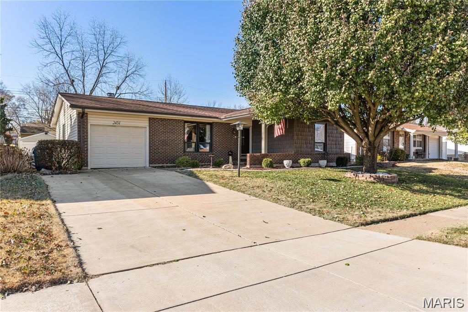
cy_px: 156
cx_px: 234
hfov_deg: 73.8
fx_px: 312
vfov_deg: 53.1
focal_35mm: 24
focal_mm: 24
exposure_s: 1/125
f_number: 8
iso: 100
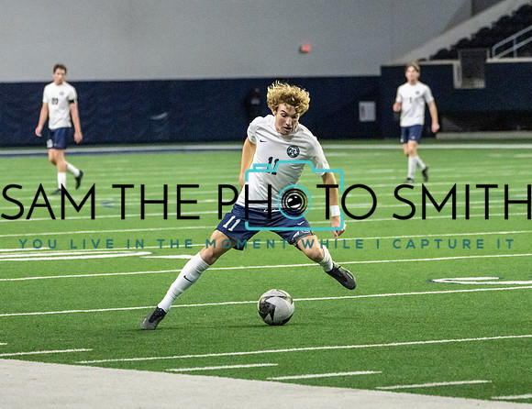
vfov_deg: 5.6
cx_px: 259
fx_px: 4155
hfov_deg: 7.3
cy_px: 181
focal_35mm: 268
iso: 16000
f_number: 5.6
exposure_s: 1/1000
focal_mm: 177
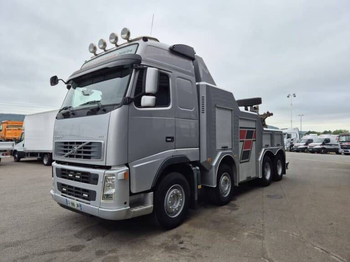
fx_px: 233
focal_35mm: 23
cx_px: 175
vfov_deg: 58.9
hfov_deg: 73.9
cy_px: 131
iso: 25
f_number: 1.8
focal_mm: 5.4
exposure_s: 1/357
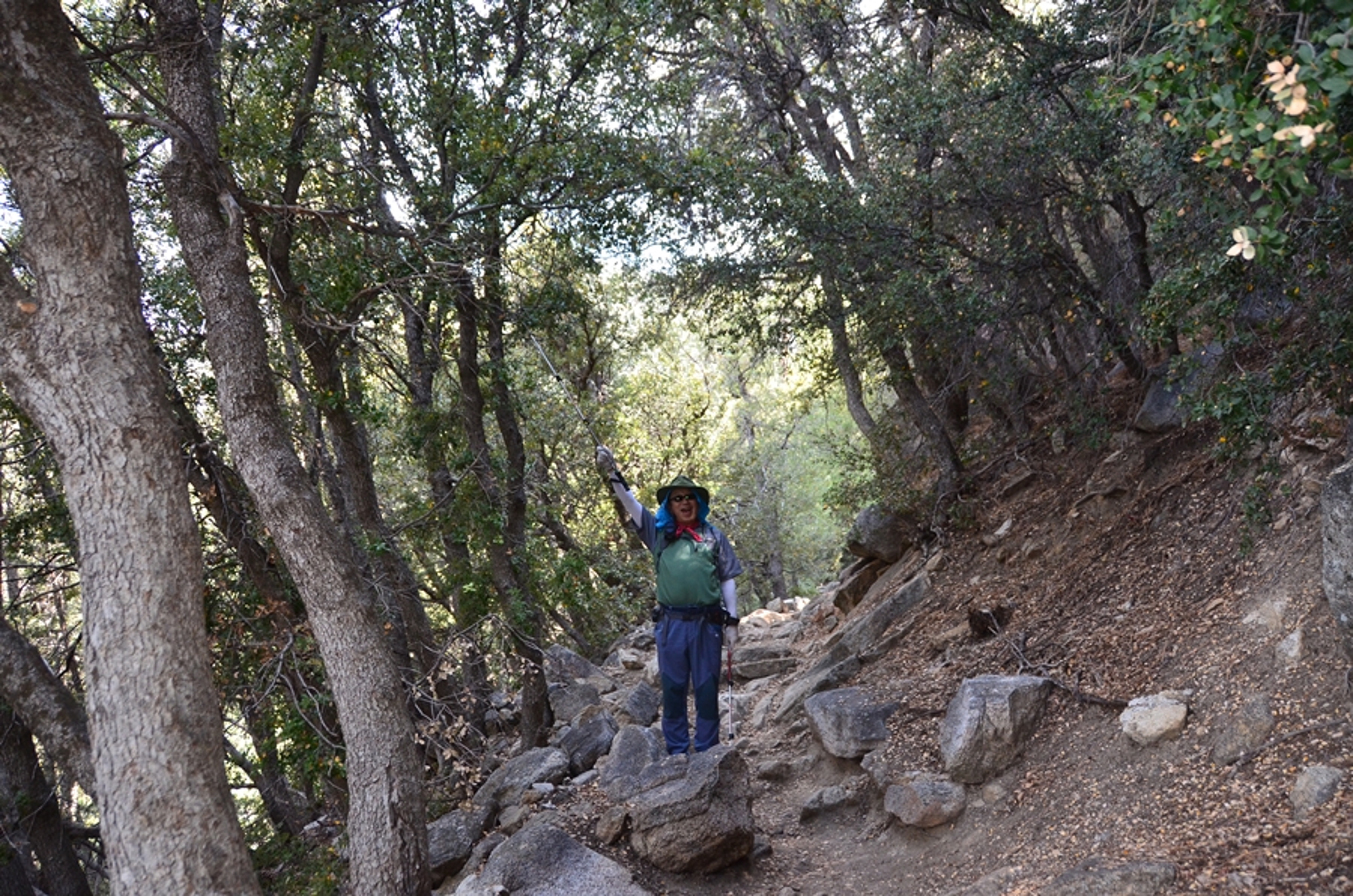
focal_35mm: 27
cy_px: 448
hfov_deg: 67.5
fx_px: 1013
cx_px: 676
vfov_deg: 47.7
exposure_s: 1/250
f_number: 3.5
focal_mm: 18
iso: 800
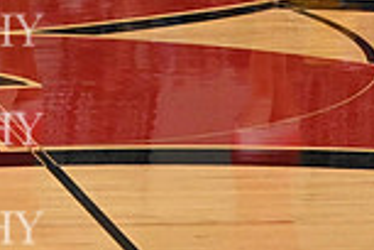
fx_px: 4124
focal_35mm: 397
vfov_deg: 3.4
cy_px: -217
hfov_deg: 5.1
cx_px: -310
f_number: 4
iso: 6400
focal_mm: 70
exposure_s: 1/400
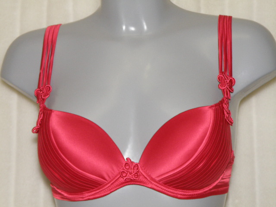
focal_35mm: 79
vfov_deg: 18.7
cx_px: 138
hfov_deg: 24.7
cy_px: 104
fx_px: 630
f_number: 3.8
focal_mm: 14.13
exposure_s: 1/80
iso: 100
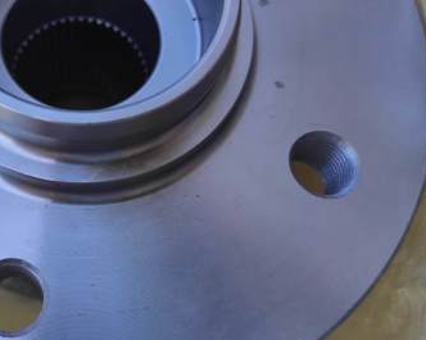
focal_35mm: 47
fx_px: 592
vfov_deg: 31.7
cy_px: 101
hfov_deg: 37.8
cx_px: 71
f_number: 1.89
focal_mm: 5.43
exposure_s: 1/294
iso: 100
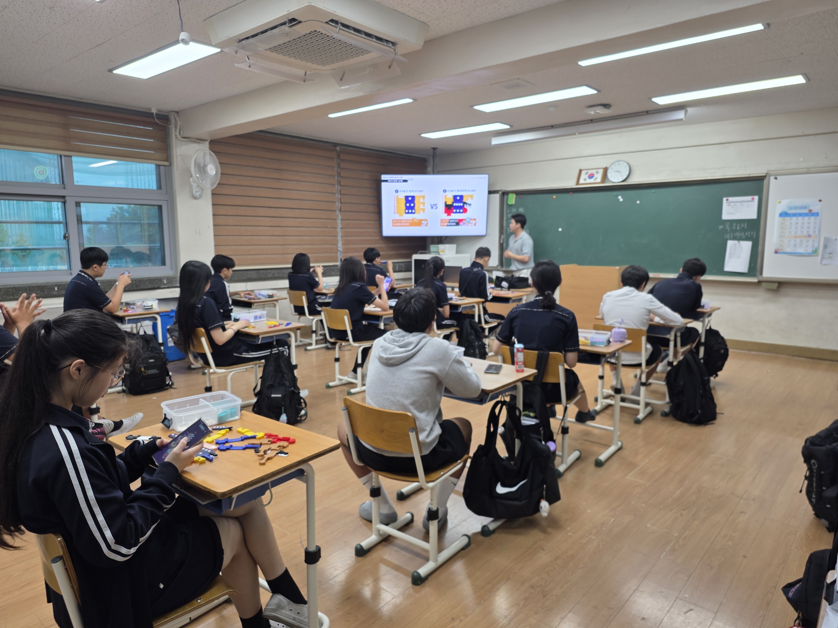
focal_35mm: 23
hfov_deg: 73.9
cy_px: 314
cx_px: 419
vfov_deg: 58.9
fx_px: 557
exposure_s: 1/100
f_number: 1.7
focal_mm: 6.25
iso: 64
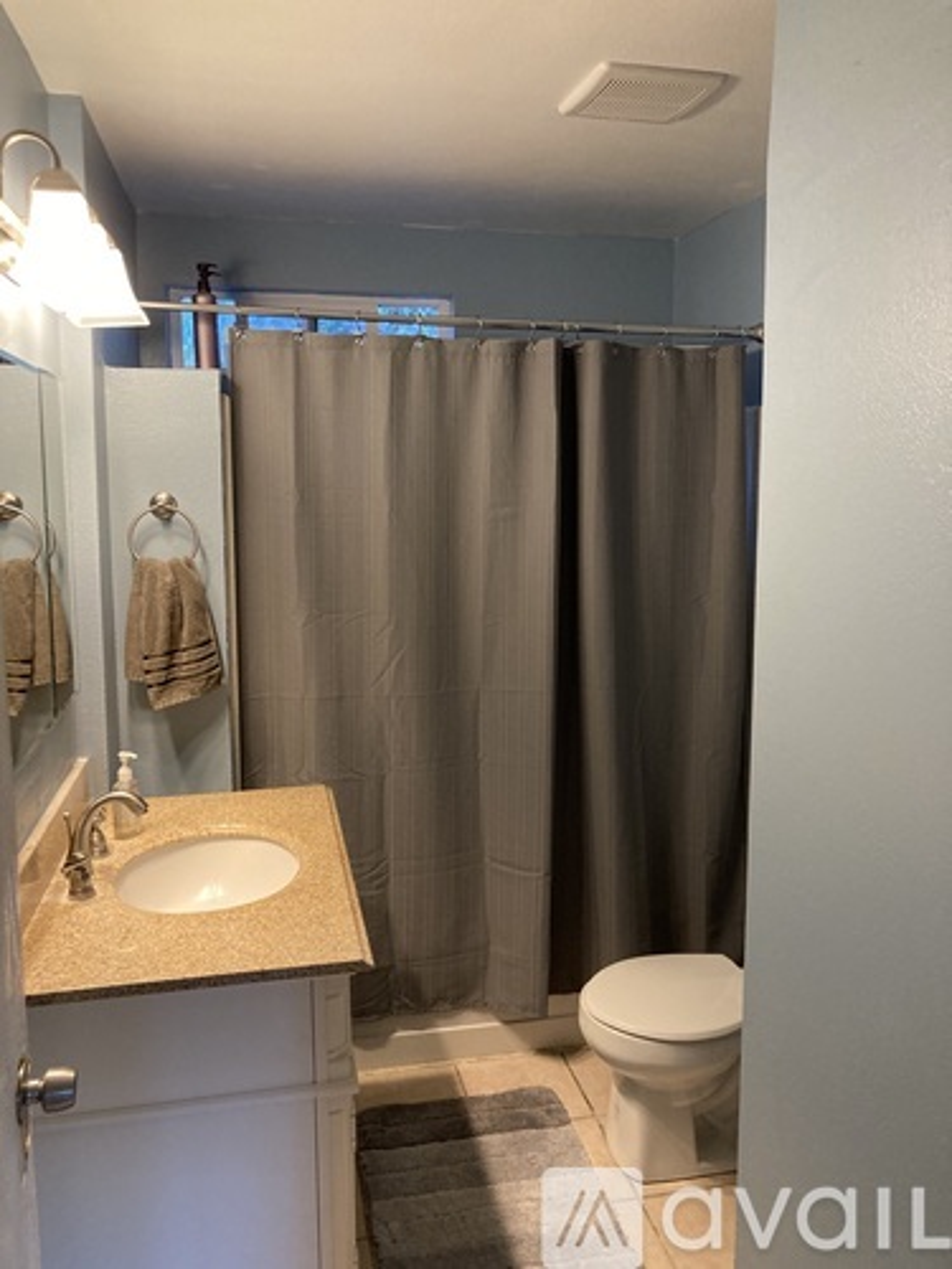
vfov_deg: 63.4
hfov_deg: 49.7
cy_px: 634
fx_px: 1027
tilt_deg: -7.1
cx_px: 476
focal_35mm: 28
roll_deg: -1.2
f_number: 1.8
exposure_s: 1/60
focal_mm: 3.99
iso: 200
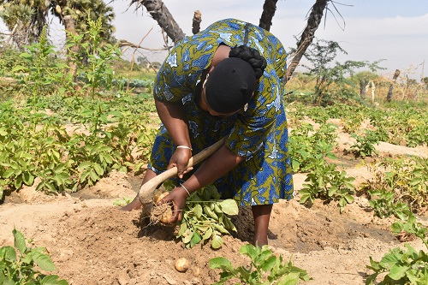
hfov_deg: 43.6
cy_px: 142
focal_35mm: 45
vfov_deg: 29.8
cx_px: 214
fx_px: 535
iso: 200
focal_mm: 30
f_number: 9
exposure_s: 1/320
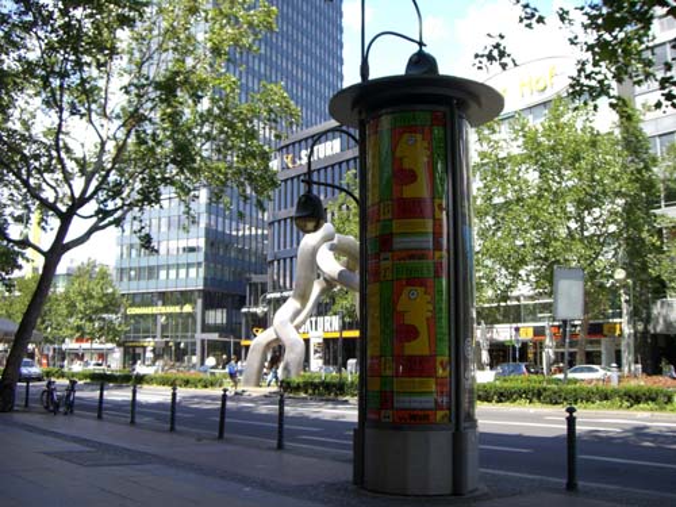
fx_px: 742
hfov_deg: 49.0
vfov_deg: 37.7
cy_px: 254
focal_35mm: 38
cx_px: 338
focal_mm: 6.2
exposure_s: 1/400
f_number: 2.7
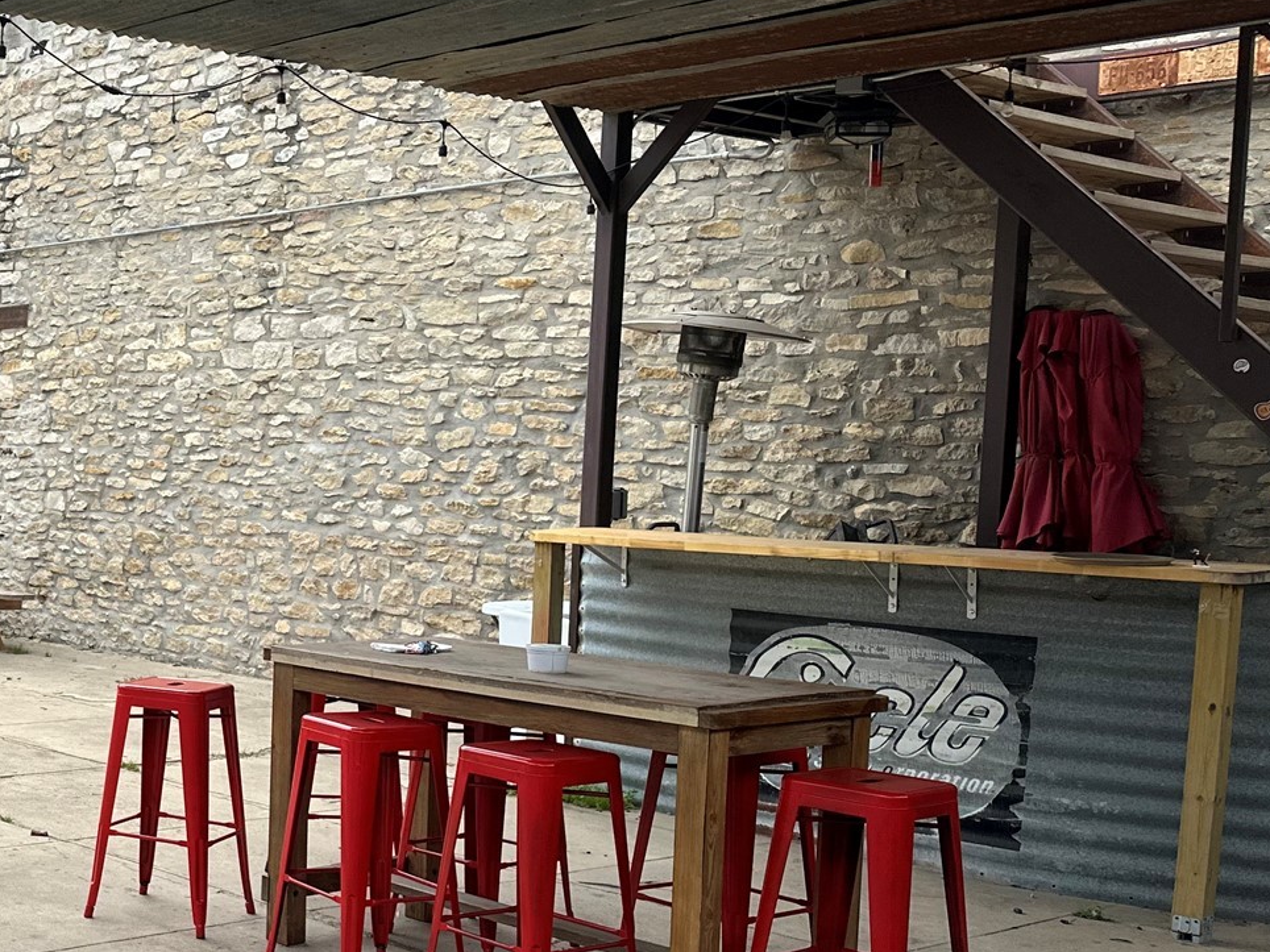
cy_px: 557
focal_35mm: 51
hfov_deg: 33.5
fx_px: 1871
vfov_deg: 28.5
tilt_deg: -3.5
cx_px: -71
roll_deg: -1.6
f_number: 1.78
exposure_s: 1/1721
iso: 80
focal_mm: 6.86
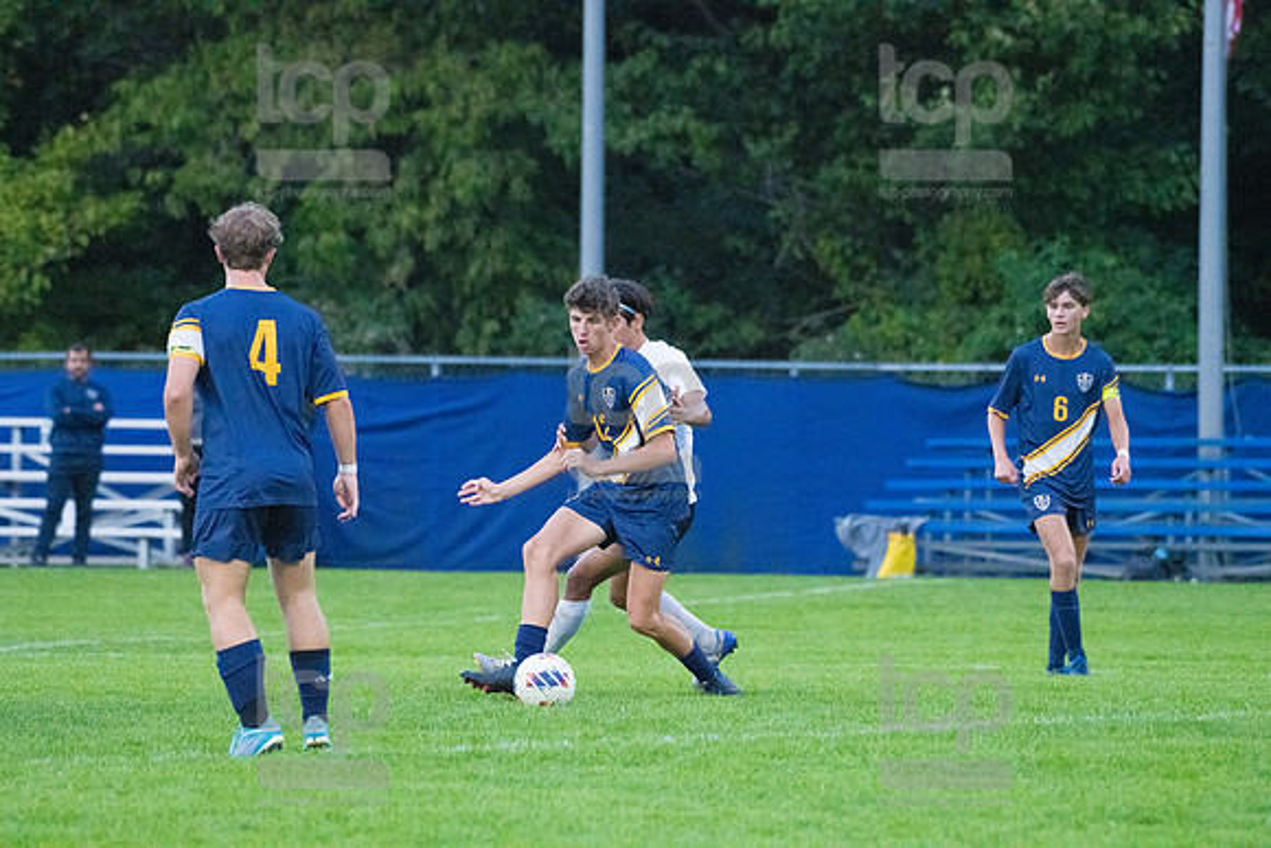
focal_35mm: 280
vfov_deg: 4.9
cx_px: 636
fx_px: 9887
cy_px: 424
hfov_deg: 7.4
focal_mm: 280
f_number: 5.6
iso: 6400
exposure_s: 1/2000
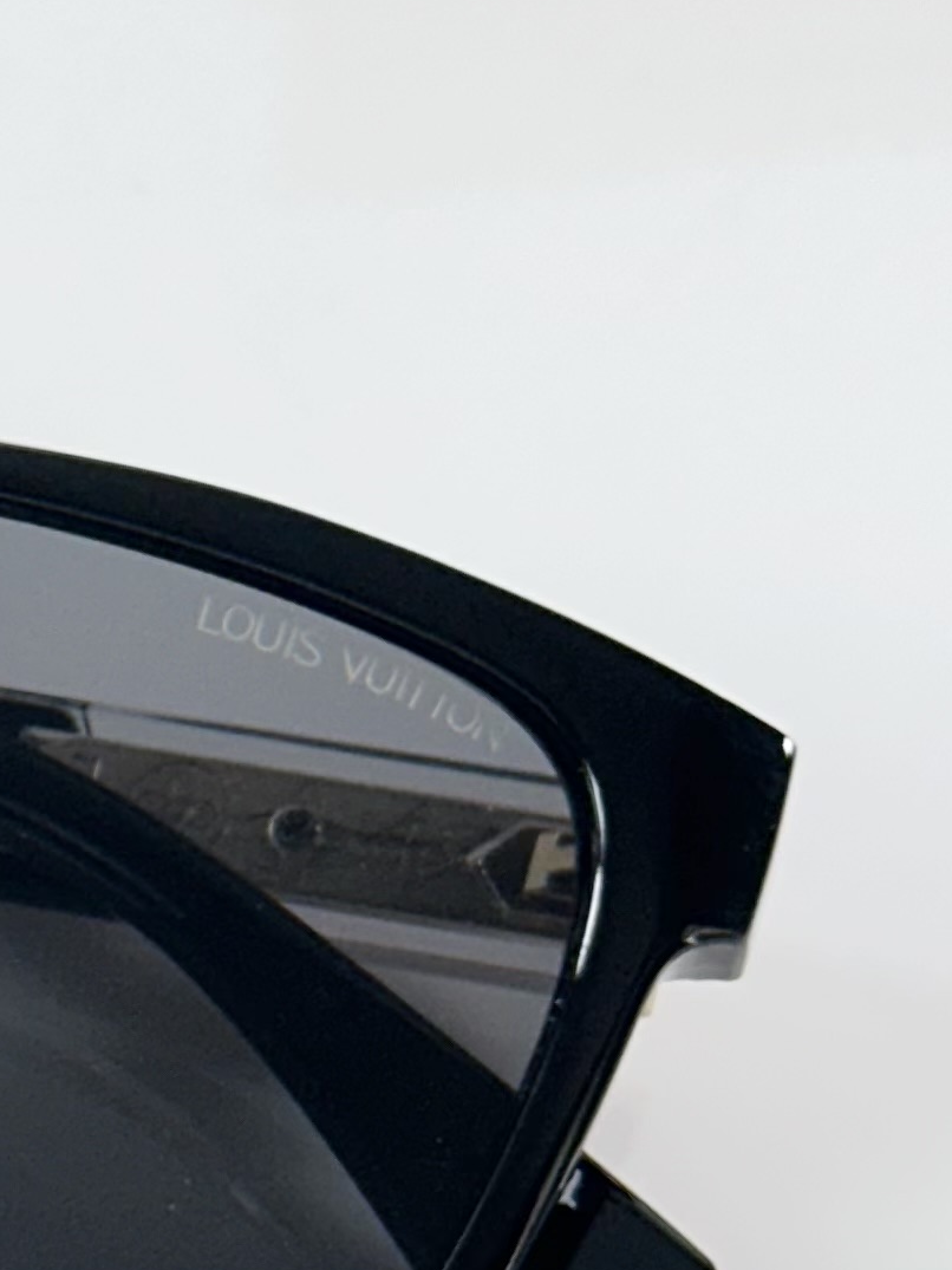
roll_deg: +1.8
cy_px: 814
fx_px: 6602
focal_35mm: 180
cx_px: -718
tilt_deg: -42.0
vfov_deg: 11.0
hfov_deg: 8.0
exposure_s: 1/100
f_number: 1.78
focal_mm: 6.86
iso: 80
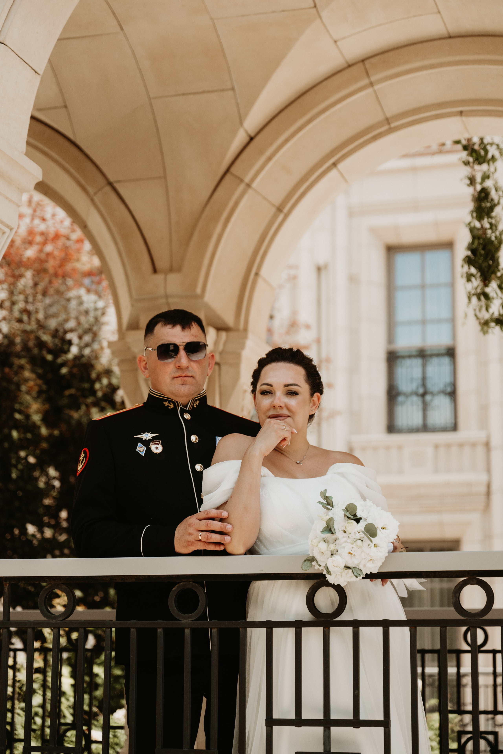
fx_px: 1467
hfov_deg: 19.5
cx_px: 252
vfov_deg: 28.8
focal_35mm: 70
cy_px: 377
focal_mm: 70
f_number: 2.8
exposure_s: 1/250
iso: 500
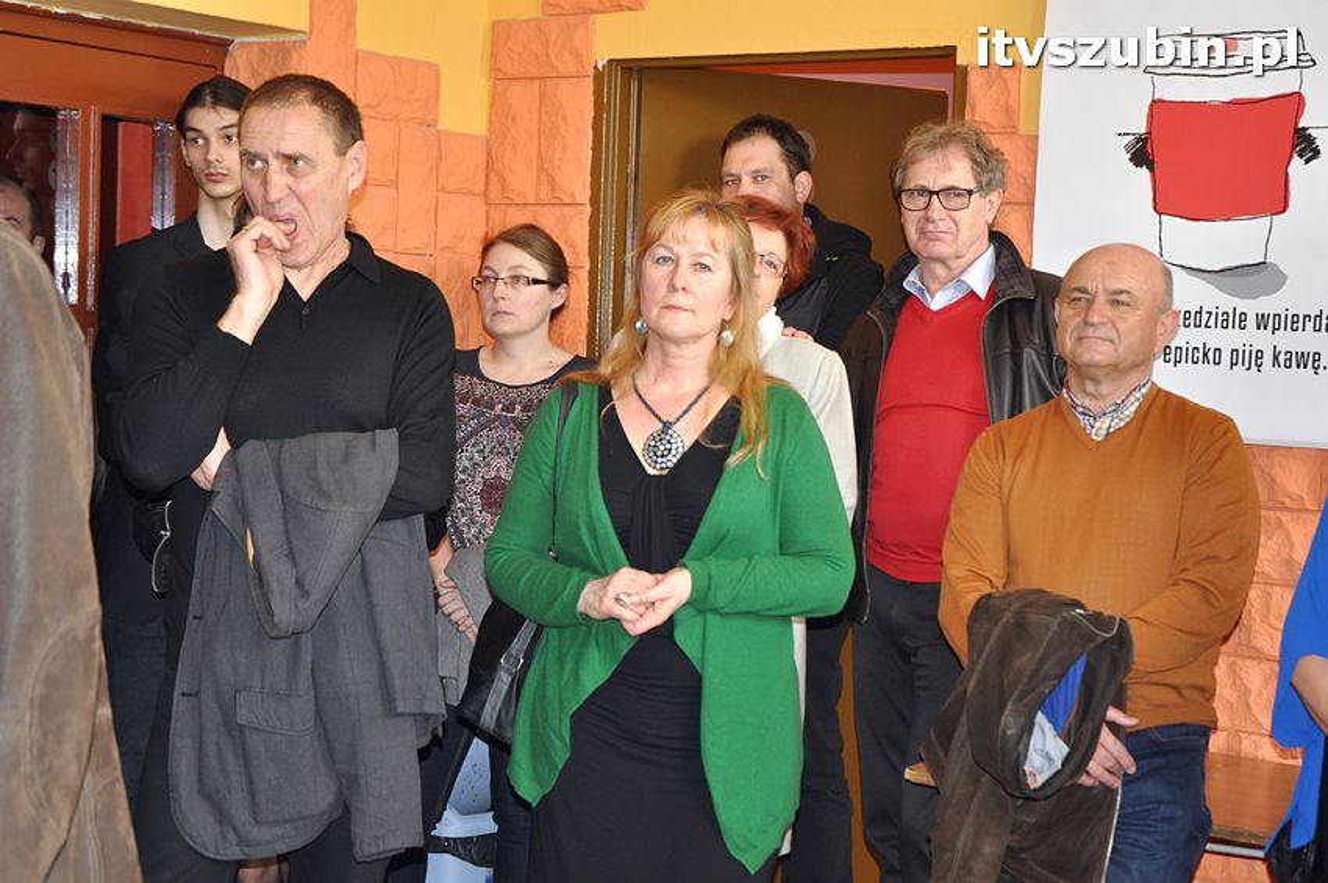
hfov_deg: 33.4
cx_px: 664
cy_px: 442
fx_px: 2211
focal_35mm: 60
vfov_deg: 22.6
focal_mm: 40
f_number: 4.2
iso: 640
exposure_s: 1/60
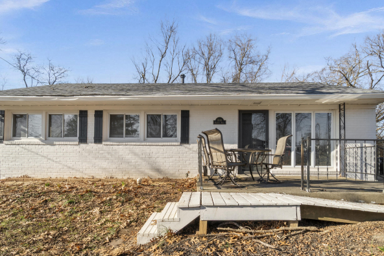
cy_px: 156
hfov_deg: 86.9
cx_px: 195
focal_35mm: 19
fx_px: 203
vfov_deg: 63.9
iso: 400
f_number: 11
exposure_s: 1/100
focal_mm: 10
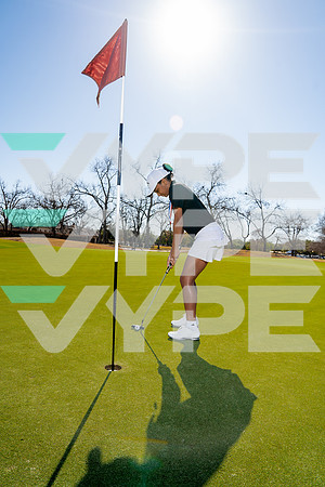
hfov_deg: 51.3
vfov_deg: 71.5
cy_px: 244
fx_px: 339
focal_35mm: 25
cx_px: 162
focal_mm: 25
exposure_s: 1/250
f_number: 5.6
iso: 100
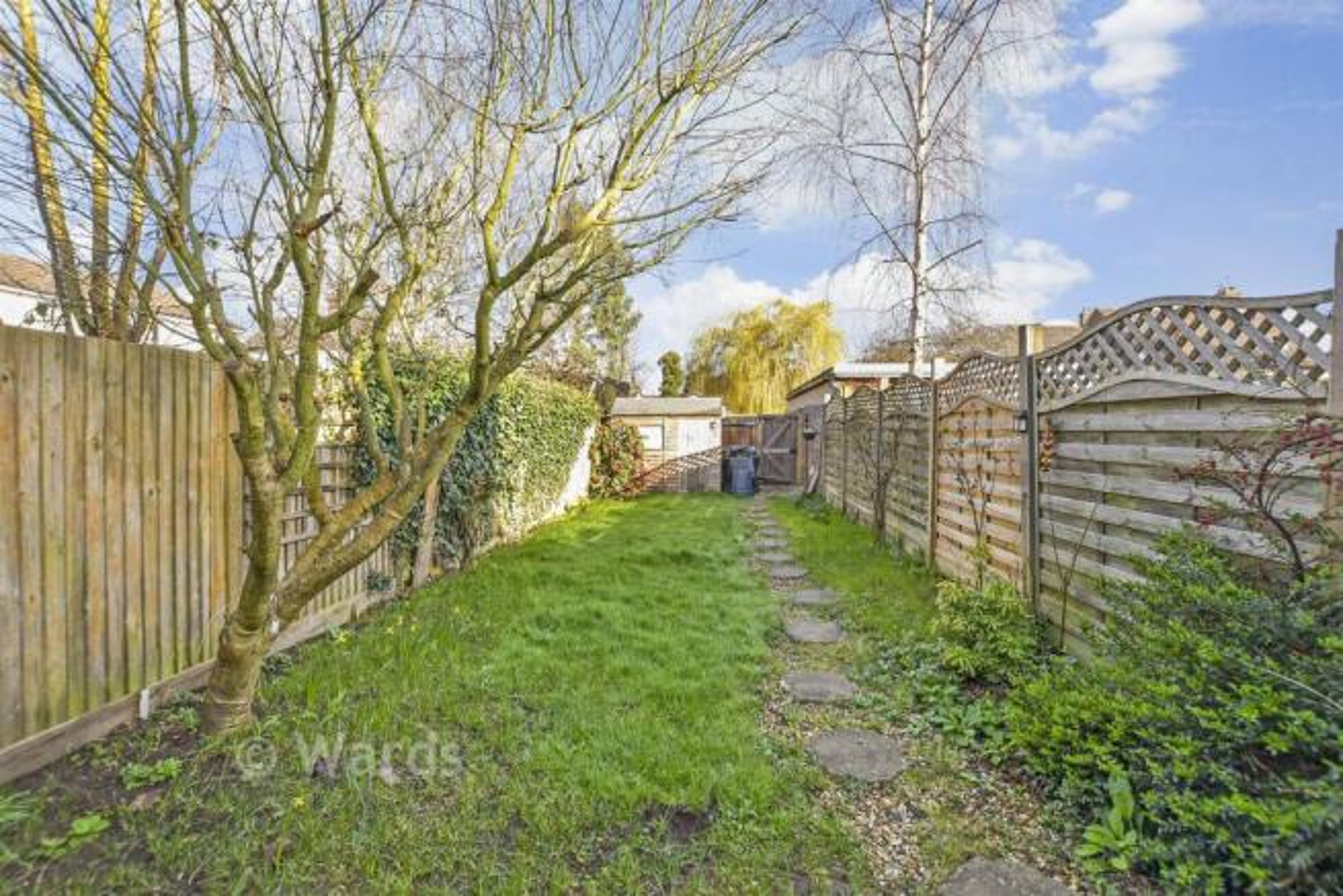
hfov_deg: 100.4
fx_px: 560
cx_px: 672
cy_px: 448
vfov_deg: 77.4
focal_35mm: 15
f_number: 8
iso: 320
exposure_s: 1/160
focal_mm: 10
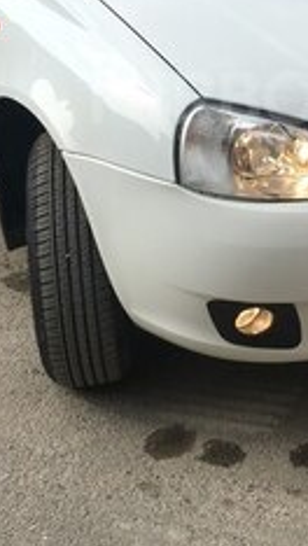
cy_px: 98
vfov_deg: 30.5
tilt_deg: -15.7
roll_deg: -2.5
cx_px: 257
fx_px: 971
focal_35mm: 67
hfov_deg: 17.8
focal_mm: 4.15
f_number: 2.2
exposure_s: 1/974
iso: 25
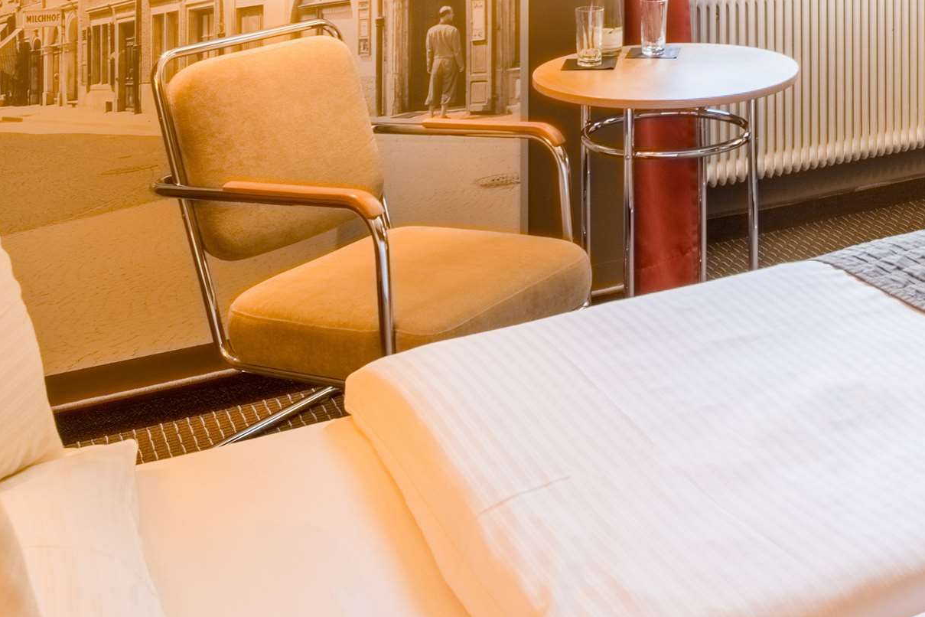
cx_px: 904
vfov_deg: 24.5
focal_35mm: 54
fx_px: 1387
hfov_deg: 34.0
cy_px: 98
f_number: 11
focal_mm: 17
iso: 400
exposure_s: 1/1250
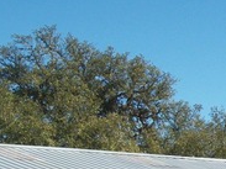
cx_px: 284
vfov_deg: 8.4
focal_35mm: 175
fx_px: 1142
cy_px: 190
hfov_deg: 11.1
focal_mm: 8.8
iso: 80
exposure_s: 1/100
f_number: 11.2
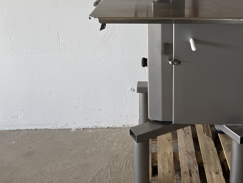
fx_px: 351
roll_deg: +2.2
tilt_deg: -14.0
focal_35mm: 50
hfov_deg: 37.9
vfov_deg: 27.9
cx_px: 154
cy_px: 14
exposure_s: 1/368
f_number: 1.78
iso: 80
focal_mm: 6.76
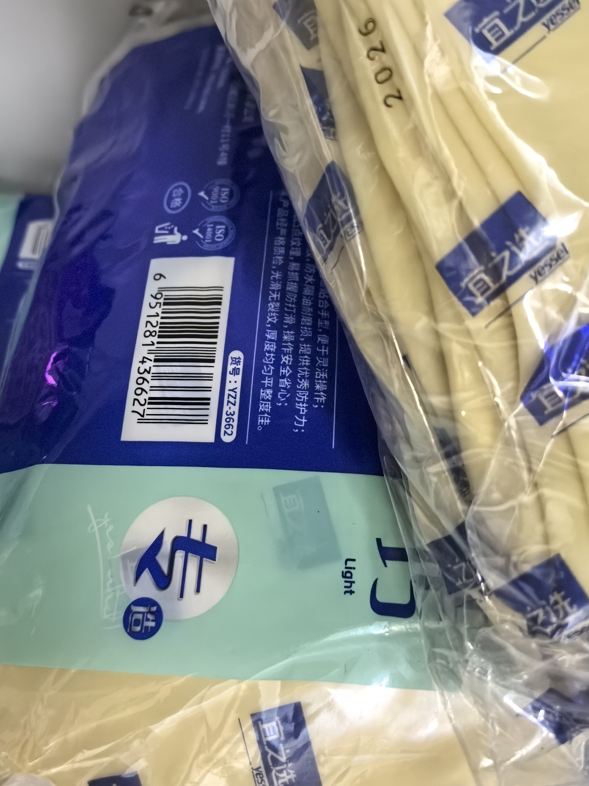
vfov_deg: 50.0
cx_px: 256
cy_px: 342
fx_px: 839
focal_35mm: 37
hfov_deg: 38.6
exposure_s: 1/500
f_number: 2
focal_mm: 5.75
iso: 4000
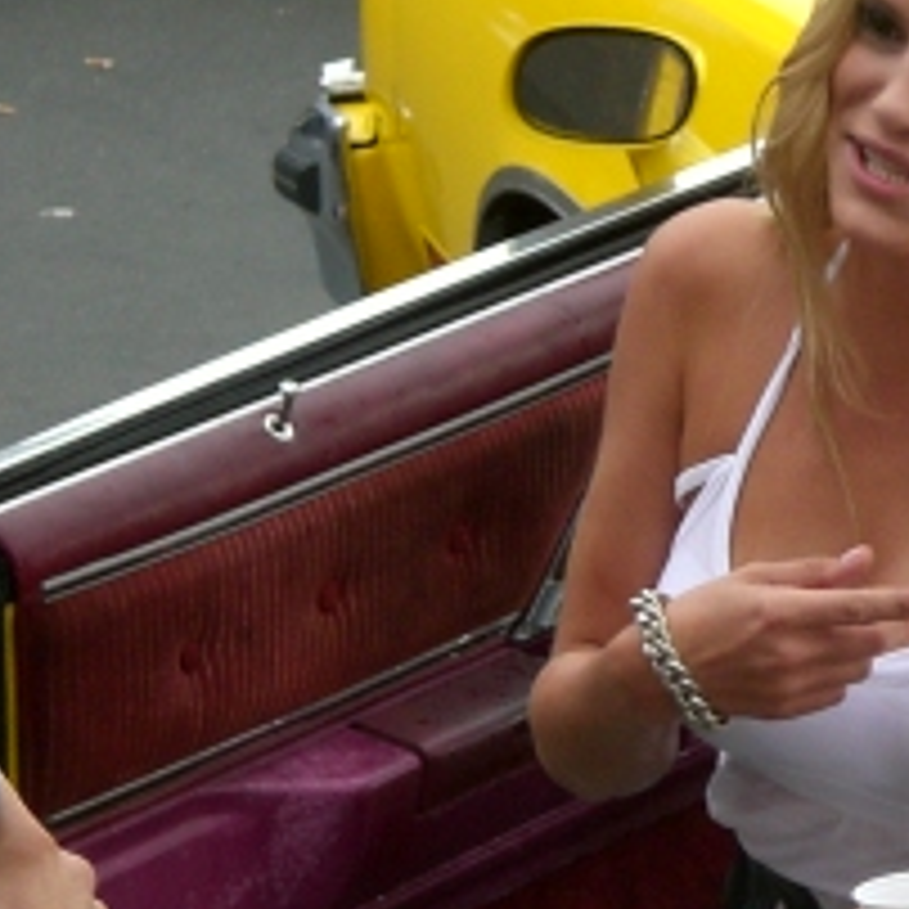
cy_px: 544
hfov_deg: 5.5
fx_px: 9477
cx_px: 891
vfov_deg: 5.5
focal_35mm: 319
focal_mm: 18.9
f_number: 5.9
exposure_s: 1/160
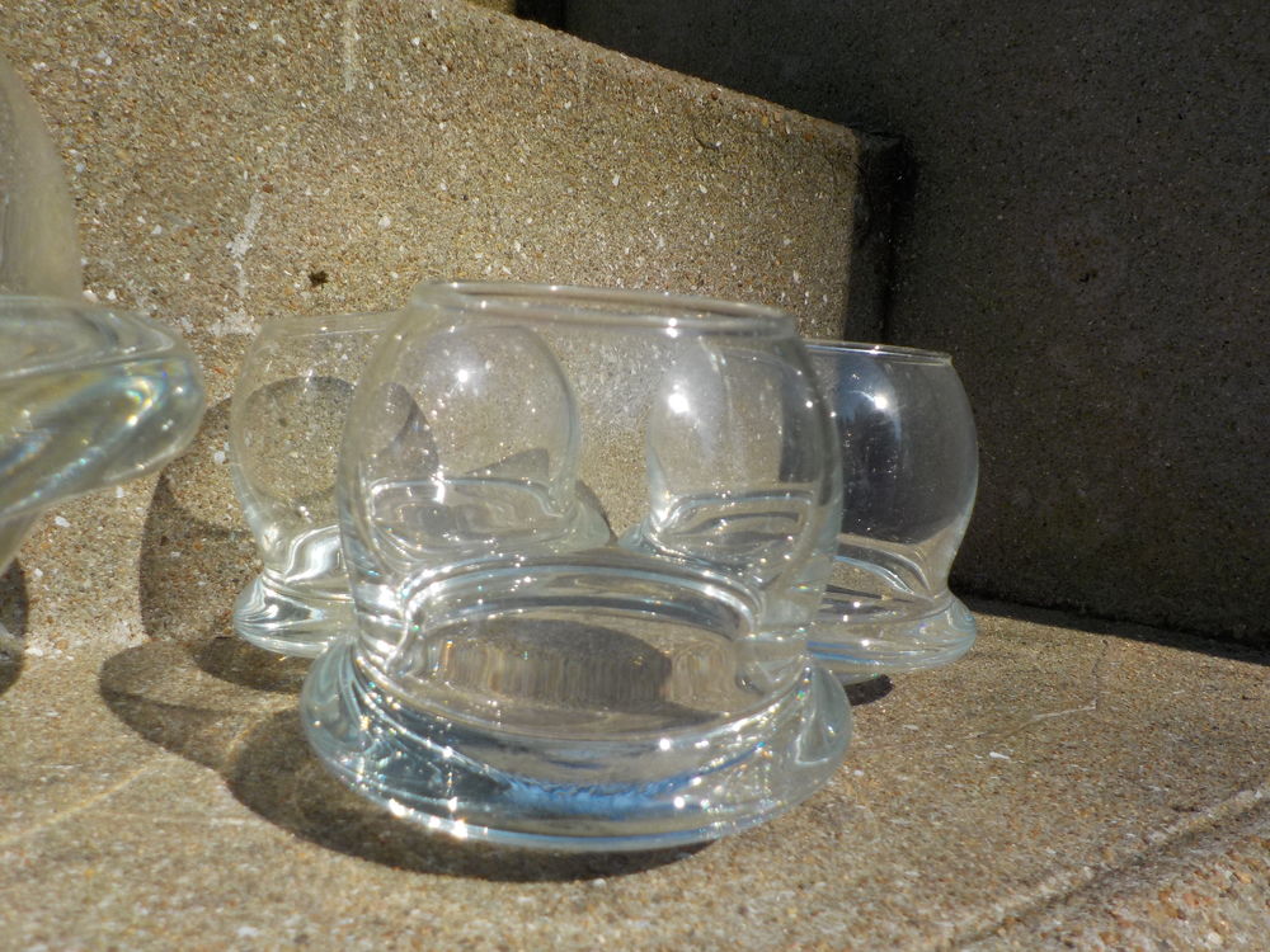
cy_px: 476
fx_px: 1101
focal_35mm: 30
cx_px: 635
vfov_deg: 46.8
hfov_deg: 60.0
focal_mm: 4.1
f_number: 3.3
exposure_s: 1/1000
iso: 125
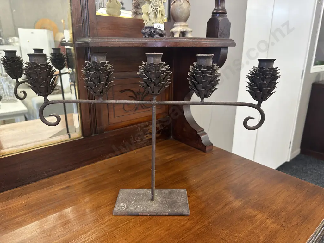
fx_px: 225
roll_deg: -0.3
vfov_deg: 56.8
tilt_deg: -17.0
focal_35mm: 24
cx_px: 162
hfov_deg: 71.6
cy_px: 122
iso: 160
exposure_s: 1/50
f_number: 1.78
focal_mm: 6.86
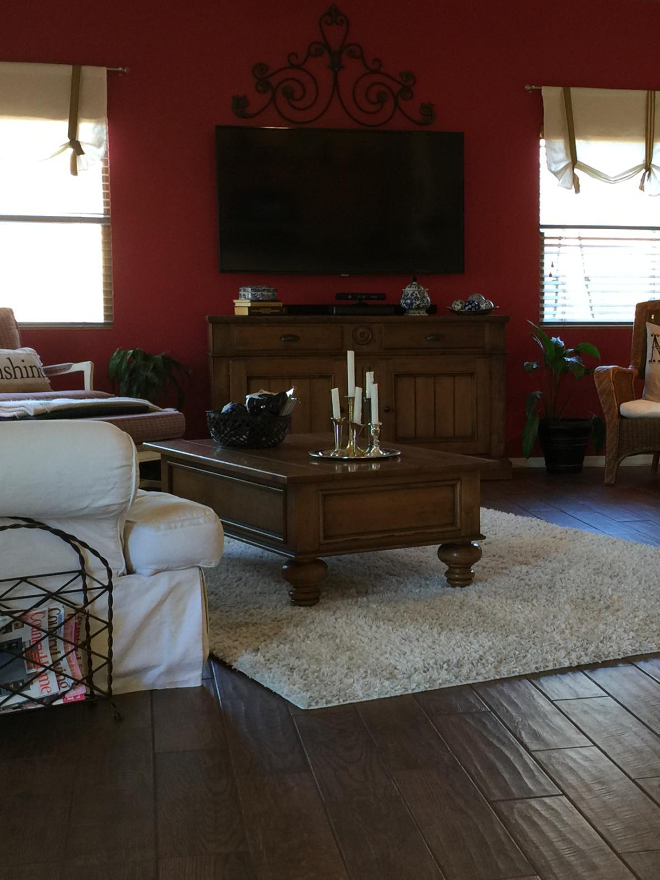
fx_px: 1399
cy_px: 450
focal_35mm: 55
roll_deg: -0.6
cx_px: 523
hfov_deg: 26.1
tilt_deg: -6.0
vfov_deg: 34.9
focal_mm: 4.15
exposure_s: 1/15
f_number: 2.2
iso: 40
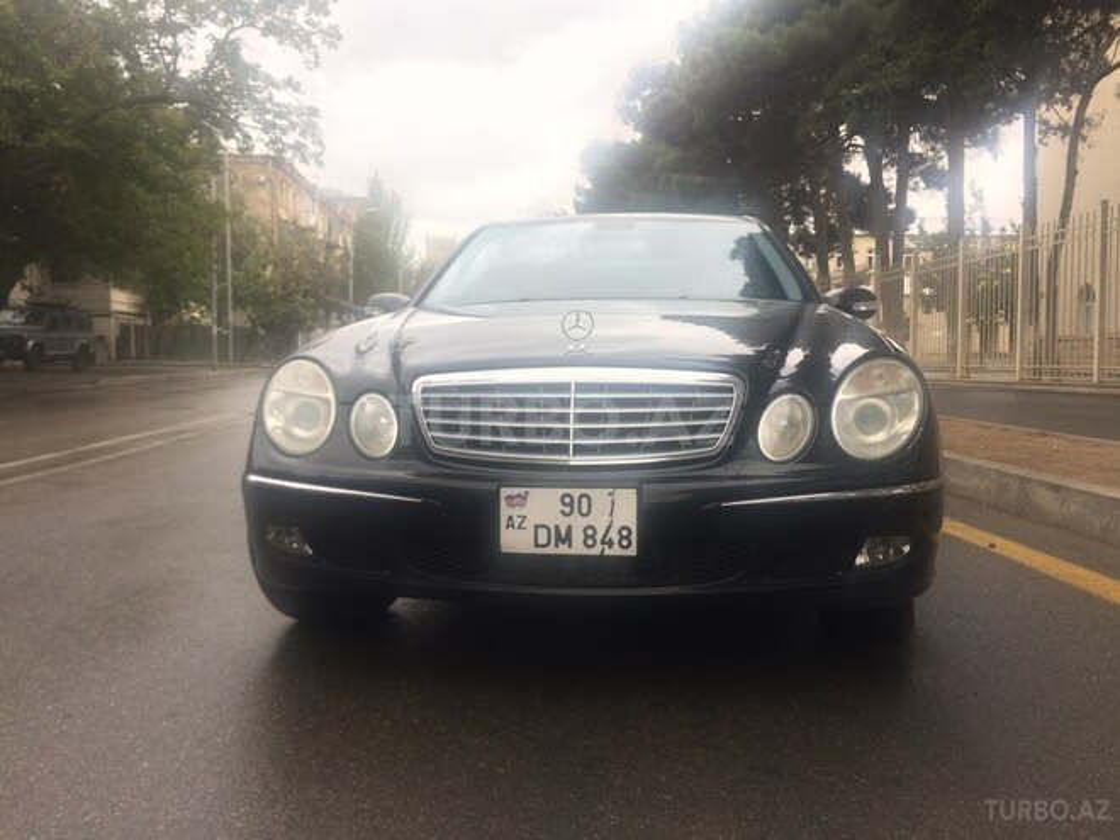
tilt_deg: -3.9
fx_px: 938
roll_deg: +0.3
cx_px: 560
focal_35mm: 29
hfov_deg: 61.7
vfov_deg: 48.2
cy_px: 420
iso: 32
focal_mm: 4.15
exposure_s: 1/115
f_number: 2.2
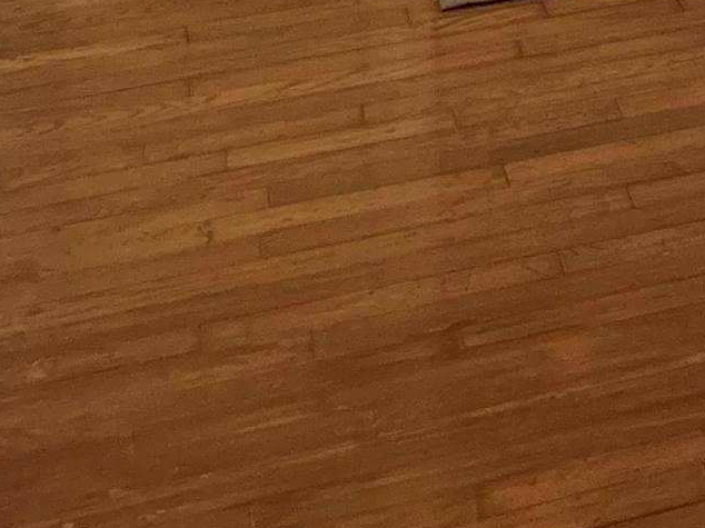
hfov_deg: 14.0
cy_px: -740
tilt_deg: -7.1
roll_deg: -0.4
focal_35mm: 126
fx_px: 2565
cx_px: 1259
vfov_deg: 10.2
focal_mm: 5.7
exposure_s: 1/120
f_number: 1.5
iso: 125
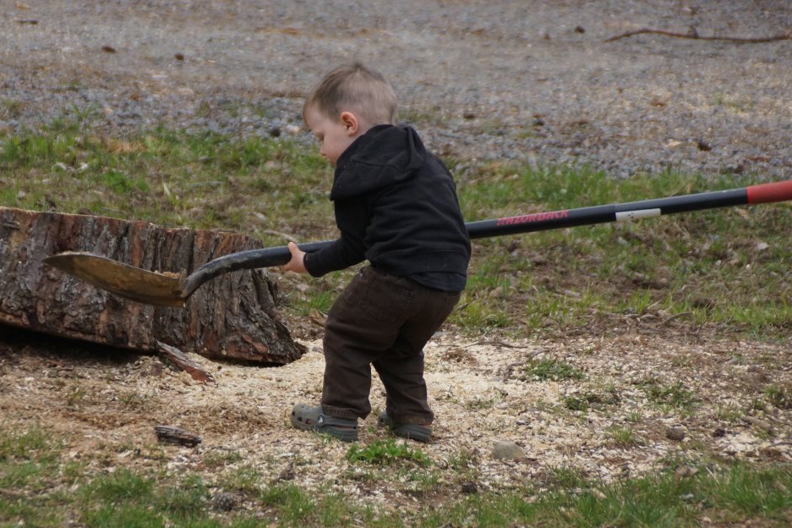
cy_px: 281
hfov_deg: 8.0
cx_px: 407
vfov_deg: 5.4
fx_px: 5630
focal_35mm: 256
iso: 640
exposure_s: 1/250
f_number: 6.3
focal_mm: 160
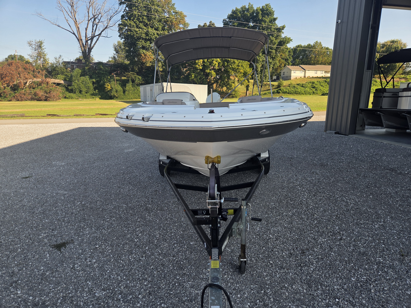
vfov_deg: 58.9
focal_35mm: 23
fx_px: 273
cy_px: 154
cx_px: 206
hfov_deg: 73.9
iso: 80
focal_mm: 5.4
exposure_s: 1/1859
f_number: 1.8
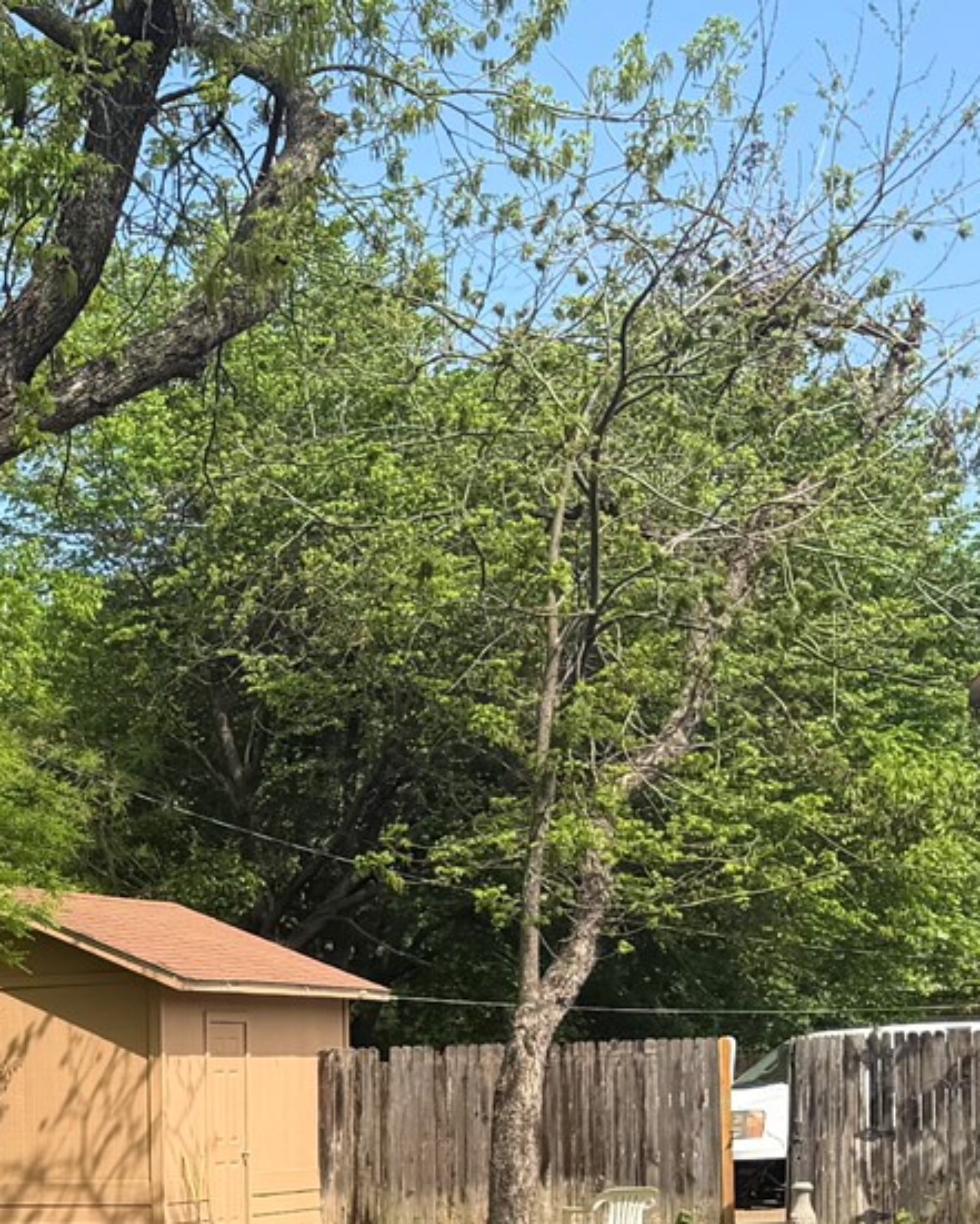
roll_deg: +0.1
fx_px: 3153
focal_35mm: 87
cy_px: 1166
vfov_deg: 21.4
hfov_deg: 15.8
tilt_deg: -1.2
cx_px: -616
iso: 80
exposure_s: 1/1949
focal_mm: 6.76
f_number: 1.78
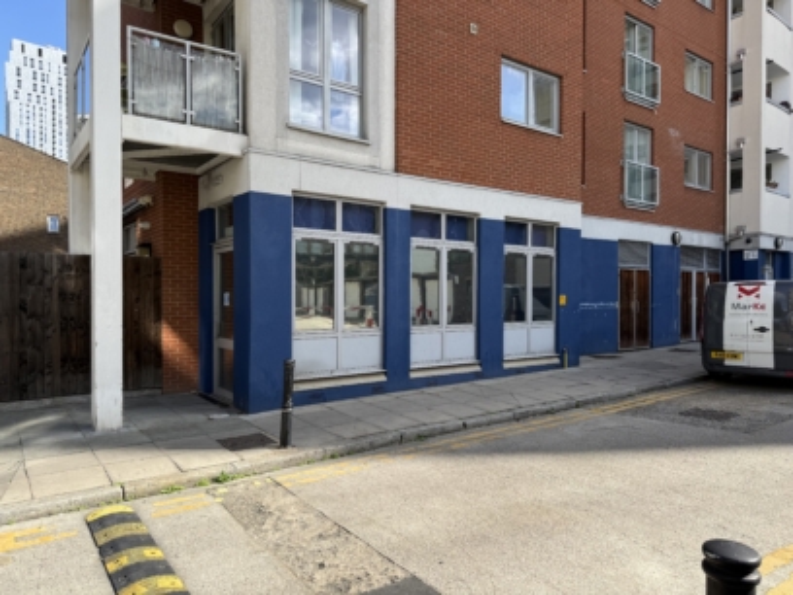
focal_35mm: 24
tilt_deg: +0.6
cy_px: 298
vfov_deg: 56.8
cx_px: 396
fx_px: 550
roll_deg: +1.2
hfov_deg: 71.6
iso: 80
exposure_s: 1/2053
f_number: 1.78
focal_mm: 6.76
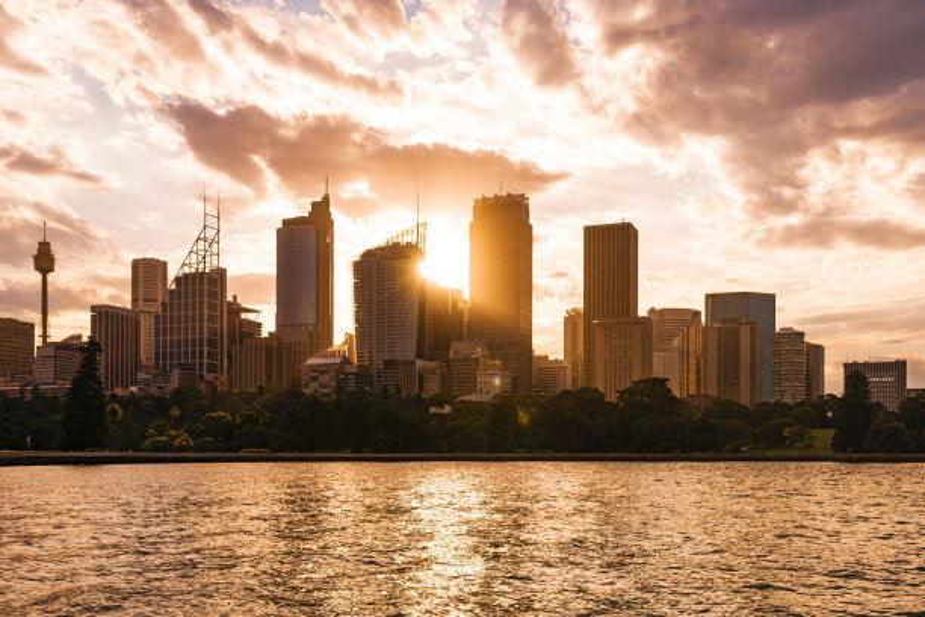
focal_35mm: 34
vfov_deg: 38.9
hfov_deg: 55.8
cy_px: 308
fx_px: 874
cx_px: 462
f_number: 8
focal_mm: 34
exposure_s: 1/640
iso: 50
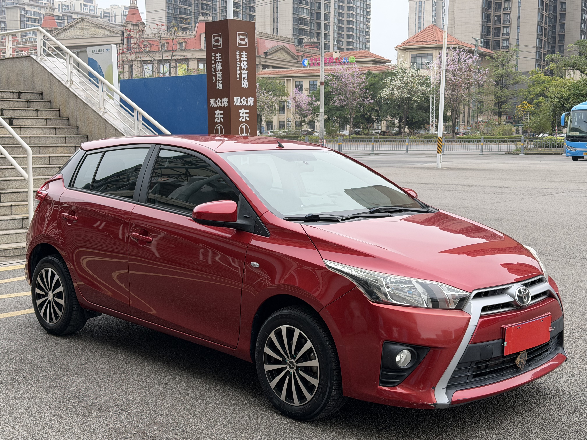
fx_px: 814
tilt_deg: -6.5
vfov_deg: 30.3
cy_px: 220
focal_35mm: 48
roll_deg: +0.1
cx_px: 294
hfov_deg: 39.7
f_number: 1.78
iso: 64
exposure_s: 1/1838
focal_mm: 6.76
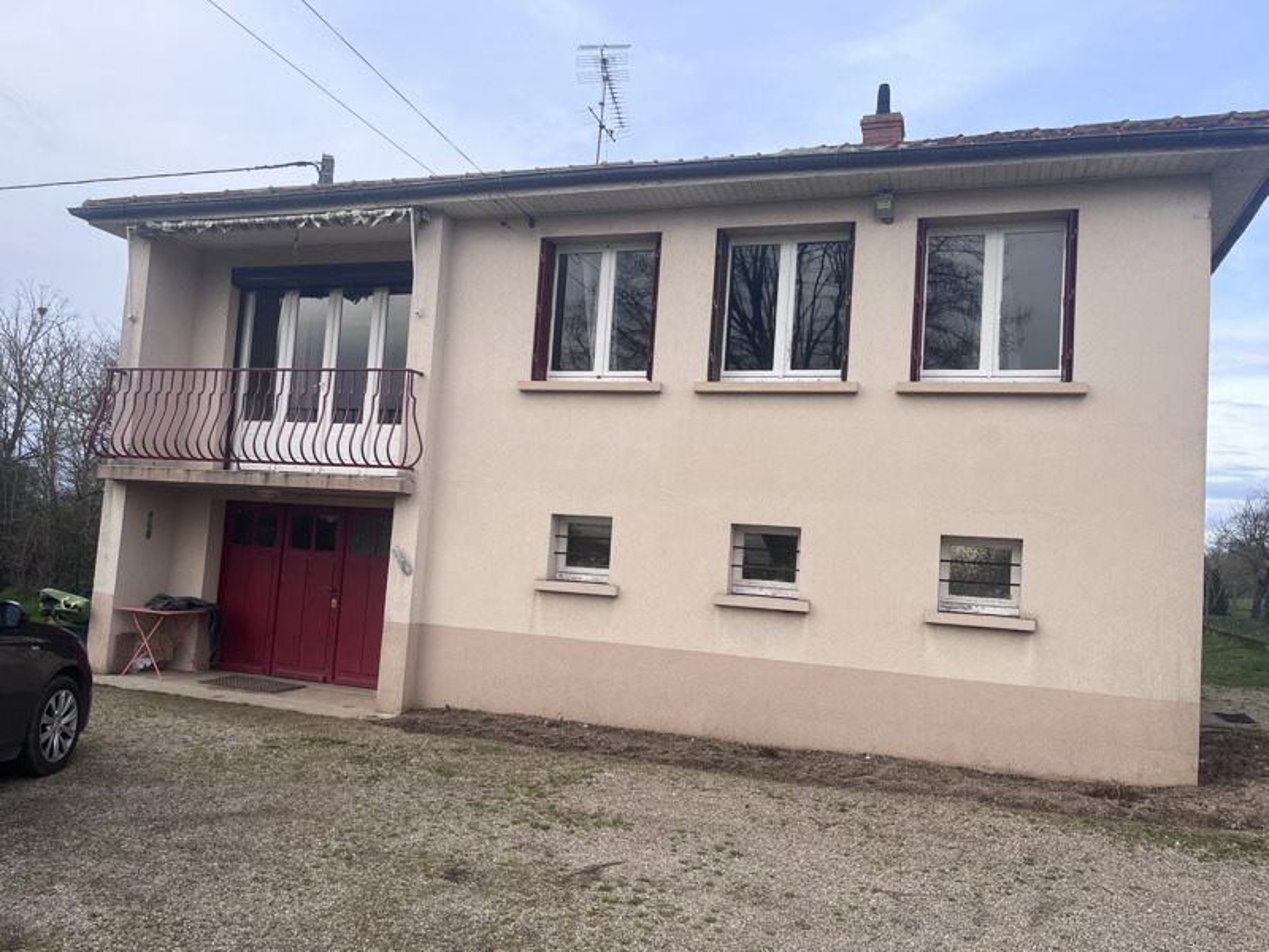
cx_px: 634
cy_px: 476
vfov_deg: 53.1
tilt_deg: +4.9
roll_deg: -4.2
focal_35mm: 26
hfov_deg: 67.3
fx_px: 953
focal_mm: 5.1
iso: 50
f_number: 1.6
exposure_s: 1/688
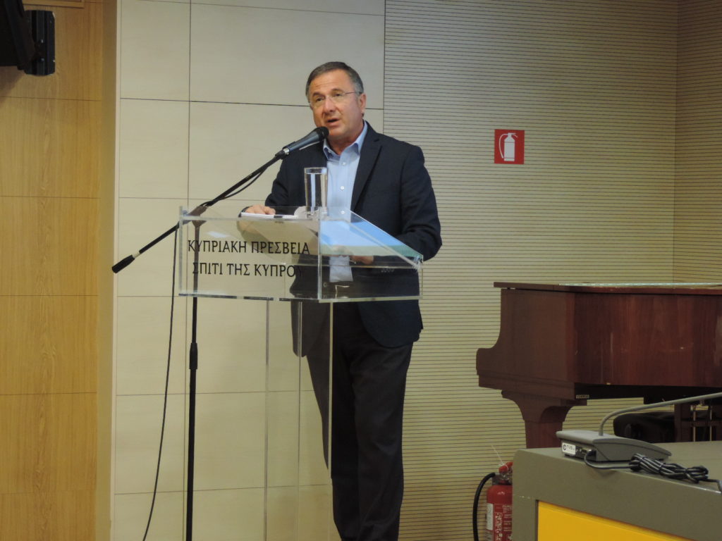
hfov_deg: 19.6
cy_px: 270
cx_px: 361
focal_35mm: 100
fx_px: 2086
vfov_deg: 14.8
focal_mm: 17.8
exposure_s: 1/25
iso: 720
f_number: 4.1
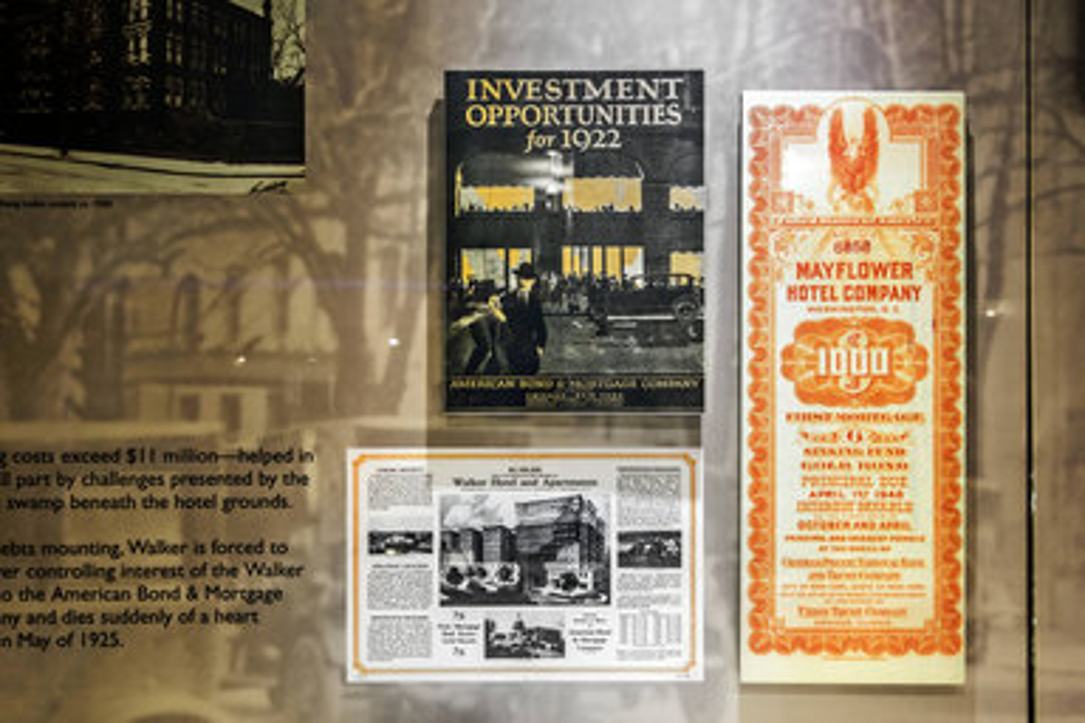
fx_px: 844
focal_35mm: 28
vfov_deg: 46.4
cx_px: 542
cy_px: 362
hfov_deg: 65.5
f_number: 11
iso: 500
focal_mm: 28
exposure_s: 1/6
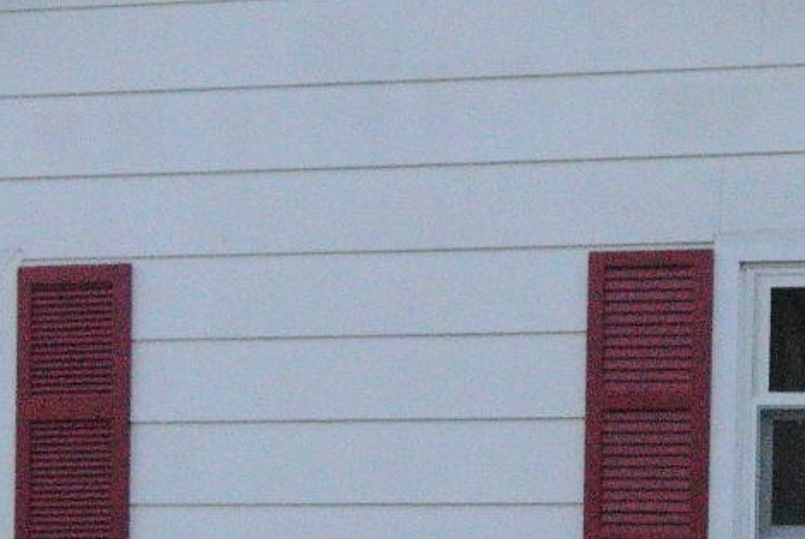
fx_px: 4343
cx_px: 807
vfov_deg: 7.0
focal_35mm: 194
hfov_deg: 10.5
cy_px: 642
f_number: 4.5
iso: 3200
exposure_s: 1/320
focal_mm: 17.5
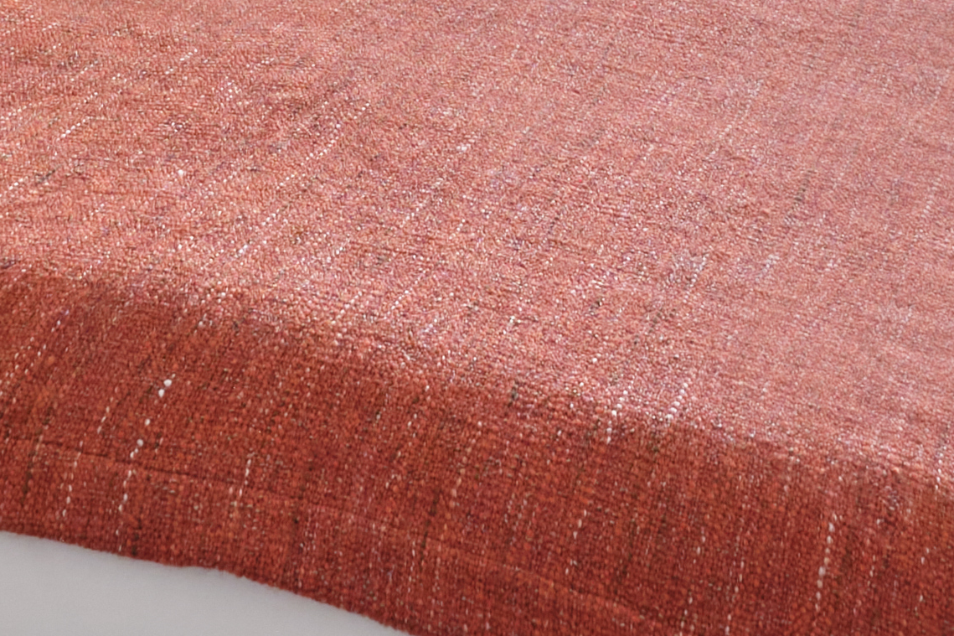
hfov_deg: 25.7
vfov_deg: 12.8
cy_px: -933
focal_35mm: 79
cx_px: 498
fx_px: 2093
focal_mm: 10
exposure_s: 1/1.67
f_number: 8
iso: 400
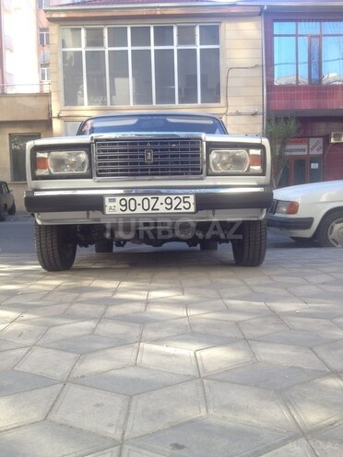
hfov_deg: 40.7
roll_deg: +1.0
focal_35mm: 35
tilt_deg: -2.7
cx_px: 172
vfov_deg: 52.6
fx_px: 462
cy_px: 228
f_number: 2.4
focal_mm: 4.28
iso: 50
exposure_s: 1/122
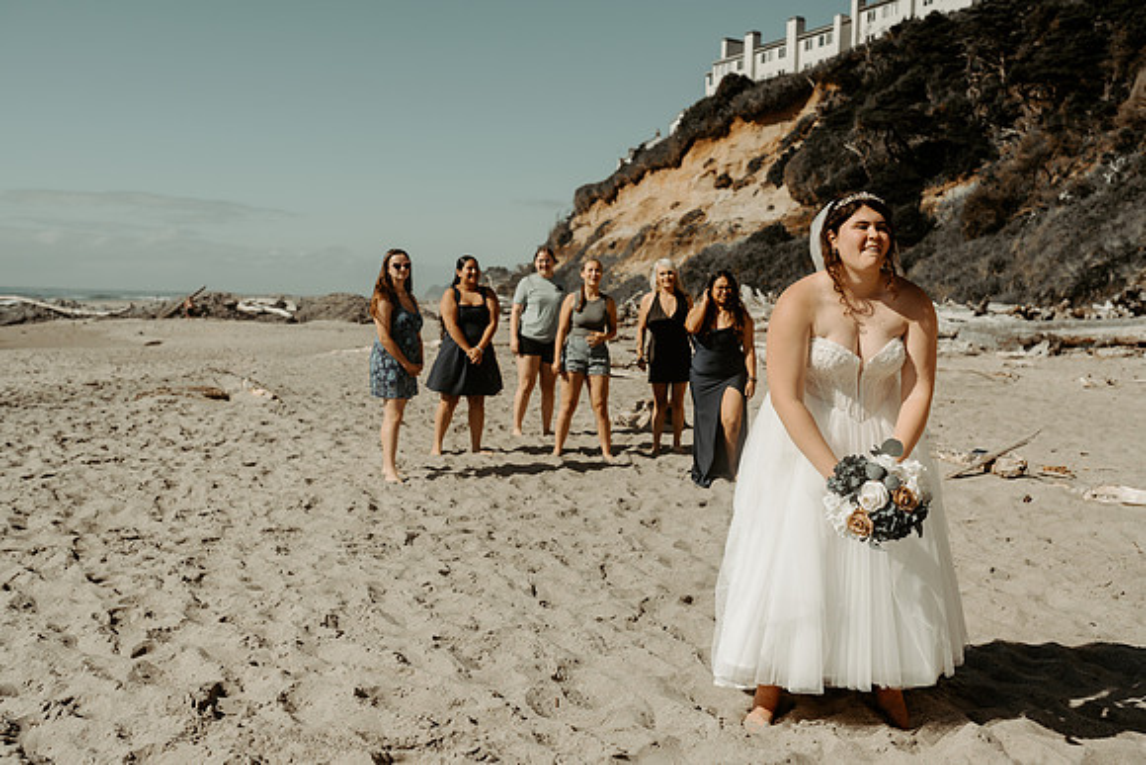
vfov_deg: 37.9
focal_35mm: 35
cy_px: 382
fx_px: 1114
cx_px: 573
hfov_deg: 54.4
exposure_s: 1/2500
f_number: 4
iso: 100
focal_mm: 35
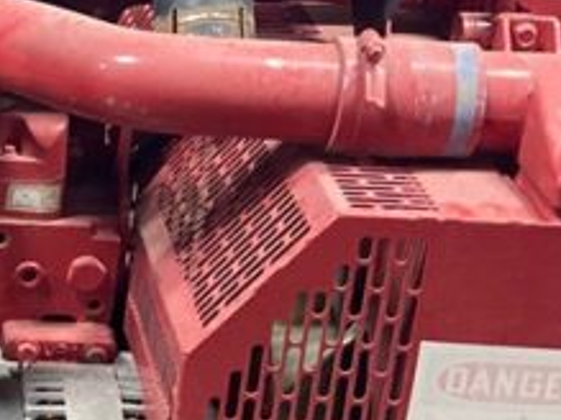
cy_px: 320
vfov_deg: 11.3
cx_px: -292
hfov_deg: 14.1
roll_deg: -1.3
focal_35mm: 131
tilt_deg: -25.0
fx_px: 2122
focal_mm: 3.99
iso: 400
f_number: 1.8
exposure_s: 1/30
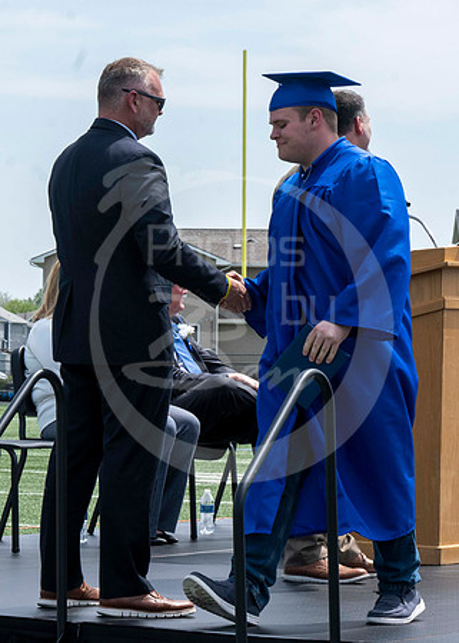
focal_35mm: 160
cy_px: 158
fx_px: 2927
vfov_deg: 12.5
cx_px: 118
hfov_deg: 9.0
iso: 200
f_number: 13
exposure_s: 1/250
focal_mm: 70
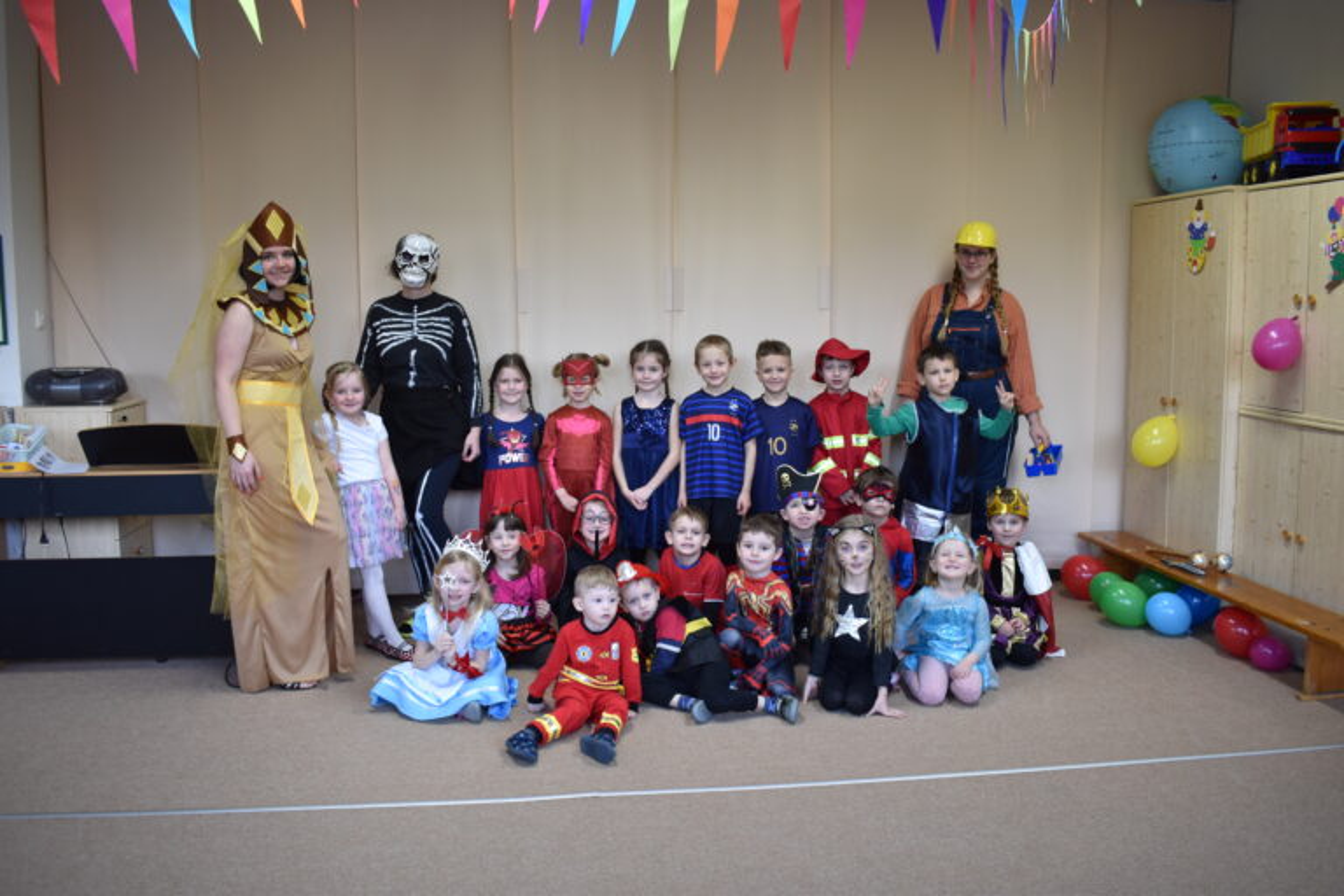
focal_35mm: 30
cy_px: 448
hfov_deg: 61.9
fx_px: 1120
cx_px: 672
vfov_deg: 43.6
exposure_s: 1/60
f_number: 4
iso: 500
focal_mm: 20
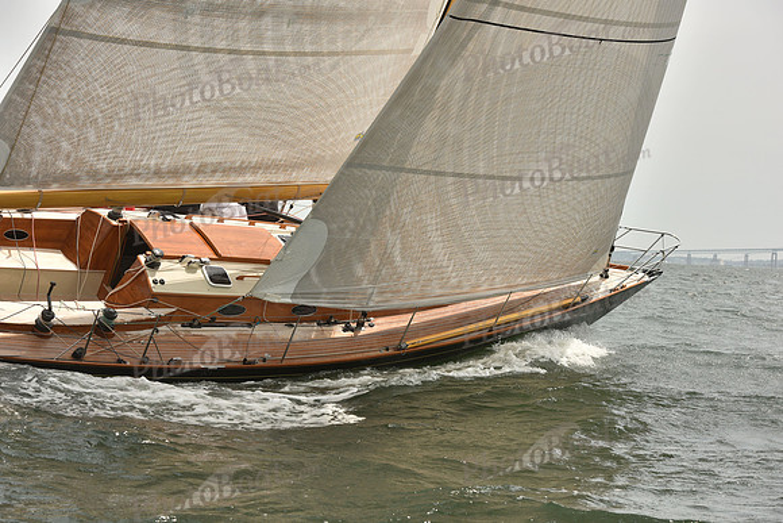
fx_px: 1523
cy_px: 262
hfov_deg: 28.8
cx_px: 392
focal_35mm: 70
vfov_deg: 19.5
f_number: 8
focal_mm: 70
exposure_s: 1/1600
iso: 400
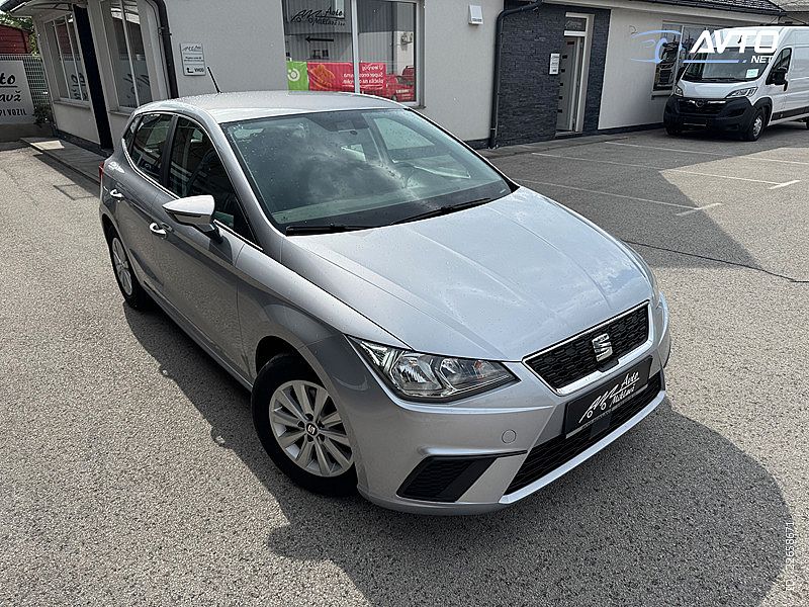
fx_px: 561
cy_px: 304
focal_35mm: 24
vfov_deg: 56.8
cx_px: 404
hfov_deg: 71.6
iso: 80
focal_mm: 6.76
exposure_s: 1/2833
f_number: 1.78
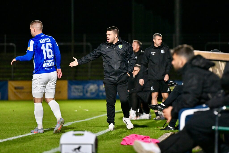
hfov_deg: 10.3
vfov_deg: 6.9
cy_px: 76
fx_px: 1272
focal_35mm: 200
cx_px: 114
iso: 3200
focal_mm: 200
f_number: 2.8
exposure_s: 1/1600
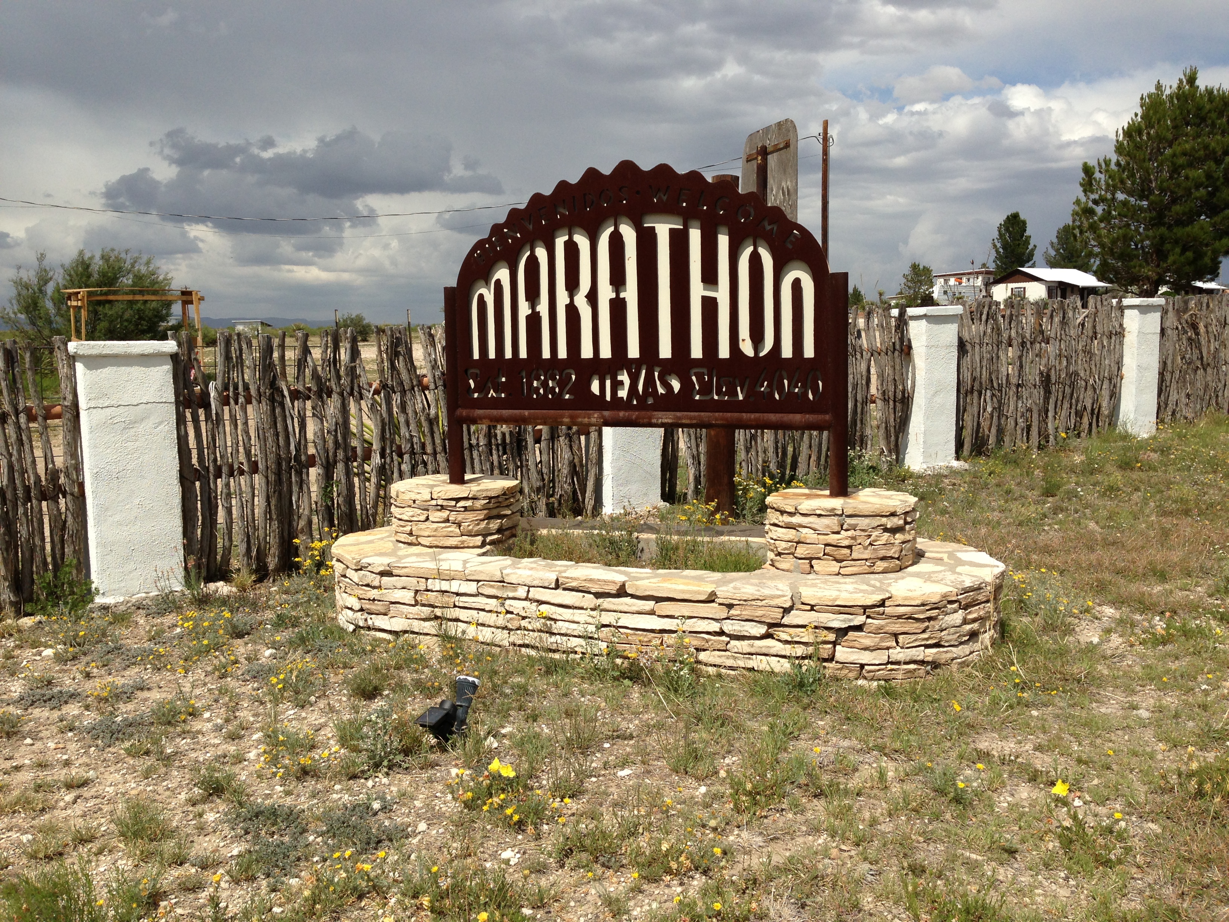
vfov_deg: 42.9
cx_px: 614
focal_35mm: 33
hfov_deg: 55.4
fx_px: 1172
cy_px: 461
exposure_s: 1/3012
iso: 50
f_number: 2.4
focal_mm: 4.13
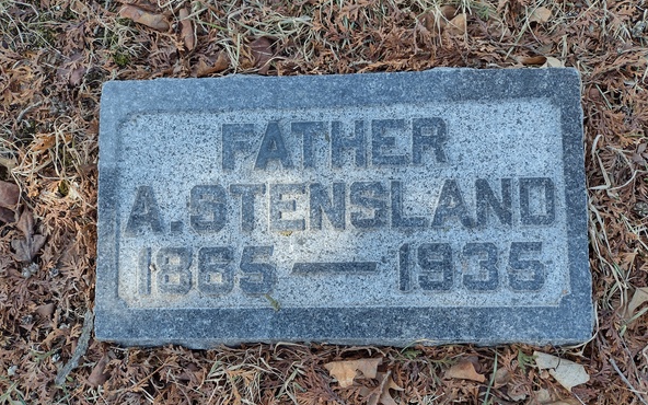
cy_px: 221
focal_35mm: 29
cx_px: 324
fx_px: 512
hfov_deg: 64.6
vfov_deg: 43.1
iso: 100
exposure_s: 1/238
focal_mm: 4.71
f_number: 1.7
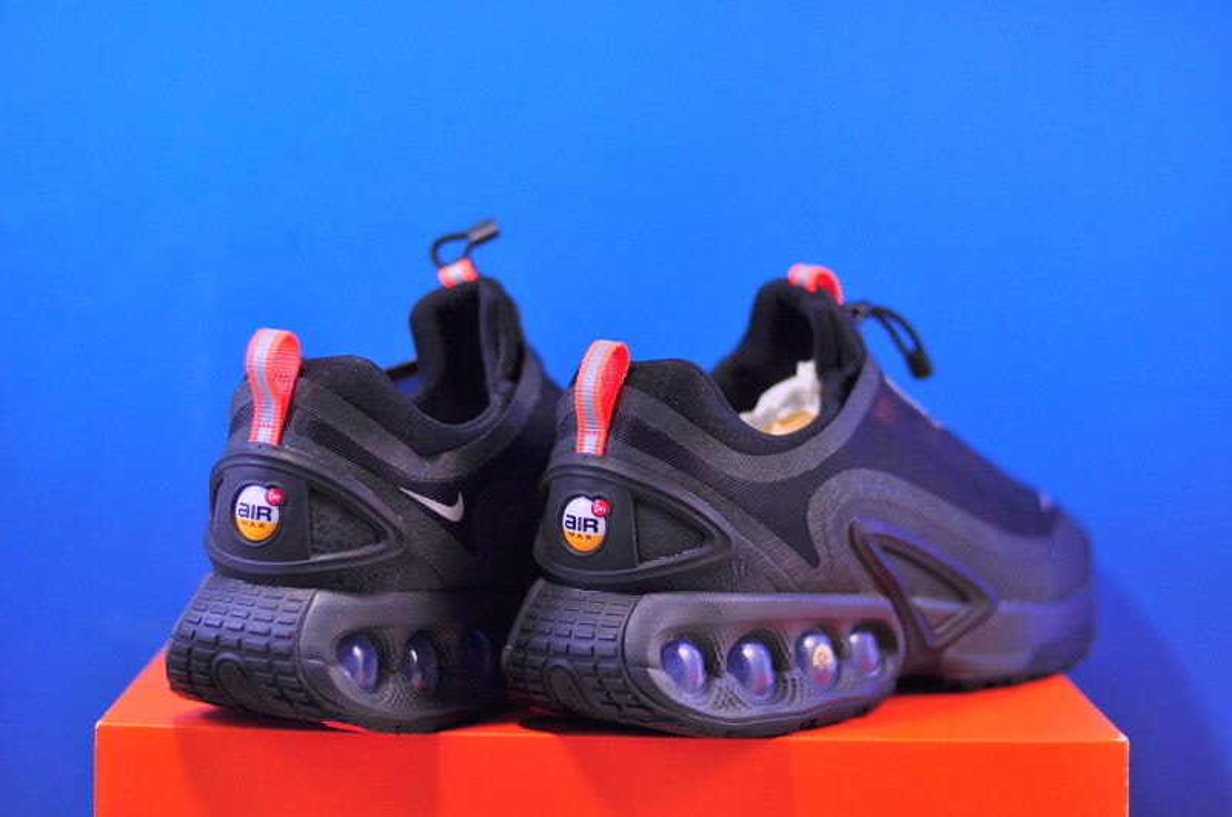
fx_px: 2563
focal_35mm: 75
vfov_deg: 18.1
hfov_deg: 27.0
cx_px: 616
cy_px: 408
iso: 250
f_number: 2
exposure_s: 1/320
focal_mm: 50
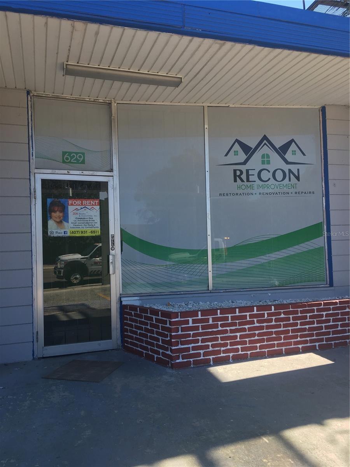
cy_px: 234
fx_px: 391
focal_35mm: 29
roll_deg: +1.1
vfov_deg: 61.7
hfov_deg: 48.2
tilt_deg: +2.1
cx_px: 175
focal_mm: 4.15
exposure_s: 1/315
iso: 25
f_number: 2.2
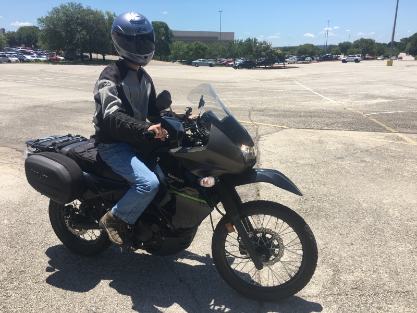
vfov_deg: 48.2
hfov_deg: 61.7
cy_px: 156
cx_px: 208
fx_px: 349
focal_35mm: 29
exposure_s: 1/1304
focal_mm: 4.15
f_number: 2.2
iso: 25
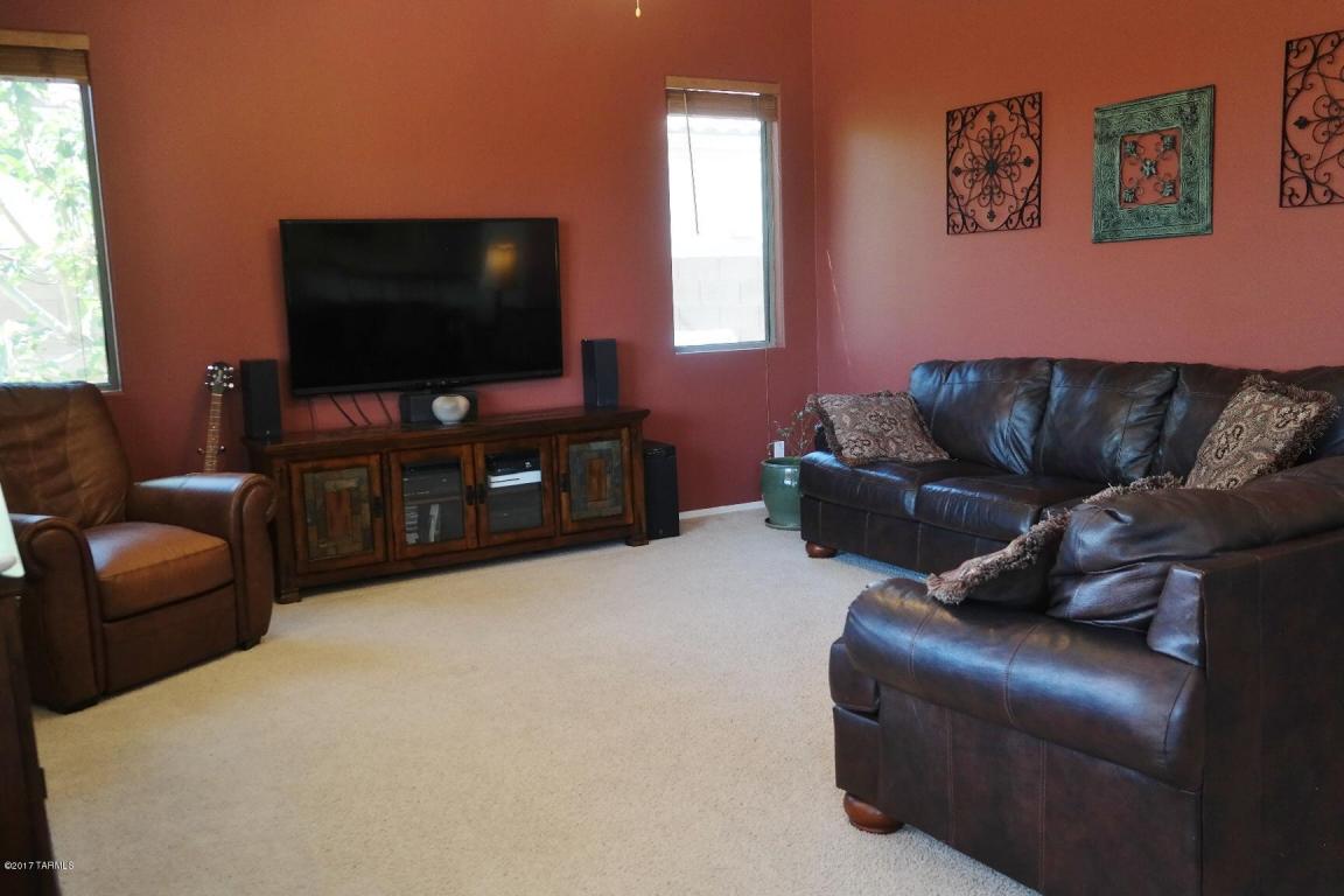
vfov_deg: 43.6
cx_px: 672
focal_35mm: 30
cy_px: 448
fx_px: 1120
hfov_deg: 61.9
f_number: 3.5
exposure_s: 1/40
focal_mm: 20
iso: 400
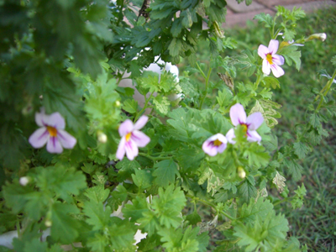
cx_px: 168
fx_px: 369
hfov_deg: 49.0
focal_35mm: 38
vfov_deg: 37.7
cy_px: 126
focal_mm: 6.2
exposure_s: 1/50
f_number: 2.7
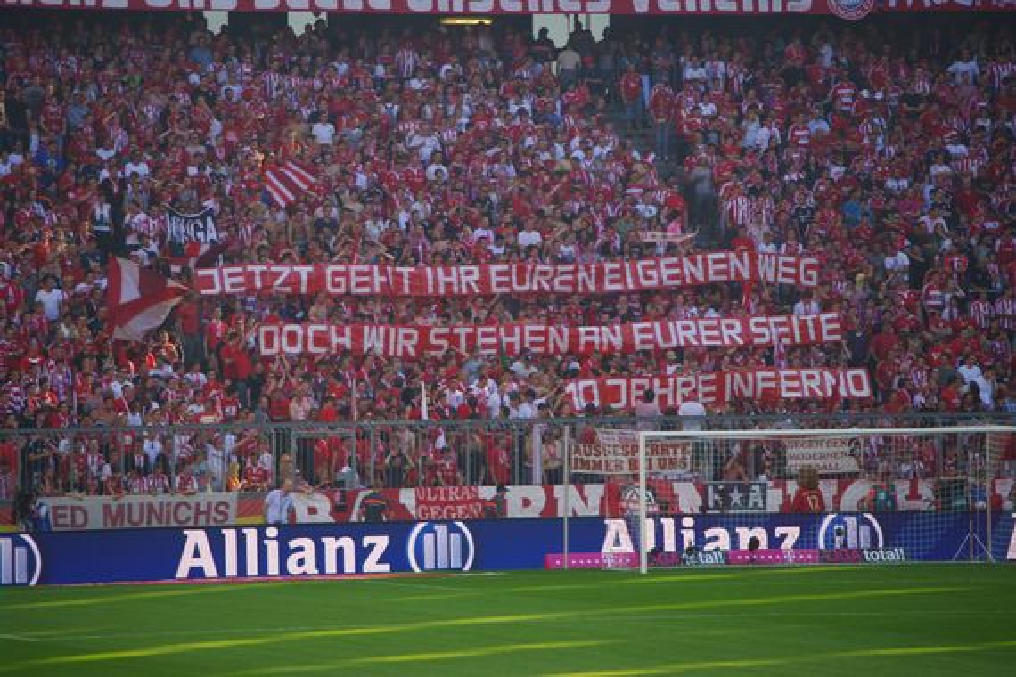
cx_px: 508
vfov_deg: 6.1
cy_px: 338
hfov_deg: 9.1
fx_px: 6350
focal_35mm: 225
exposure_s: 1/90
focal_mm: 150
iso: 100
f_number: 5.6
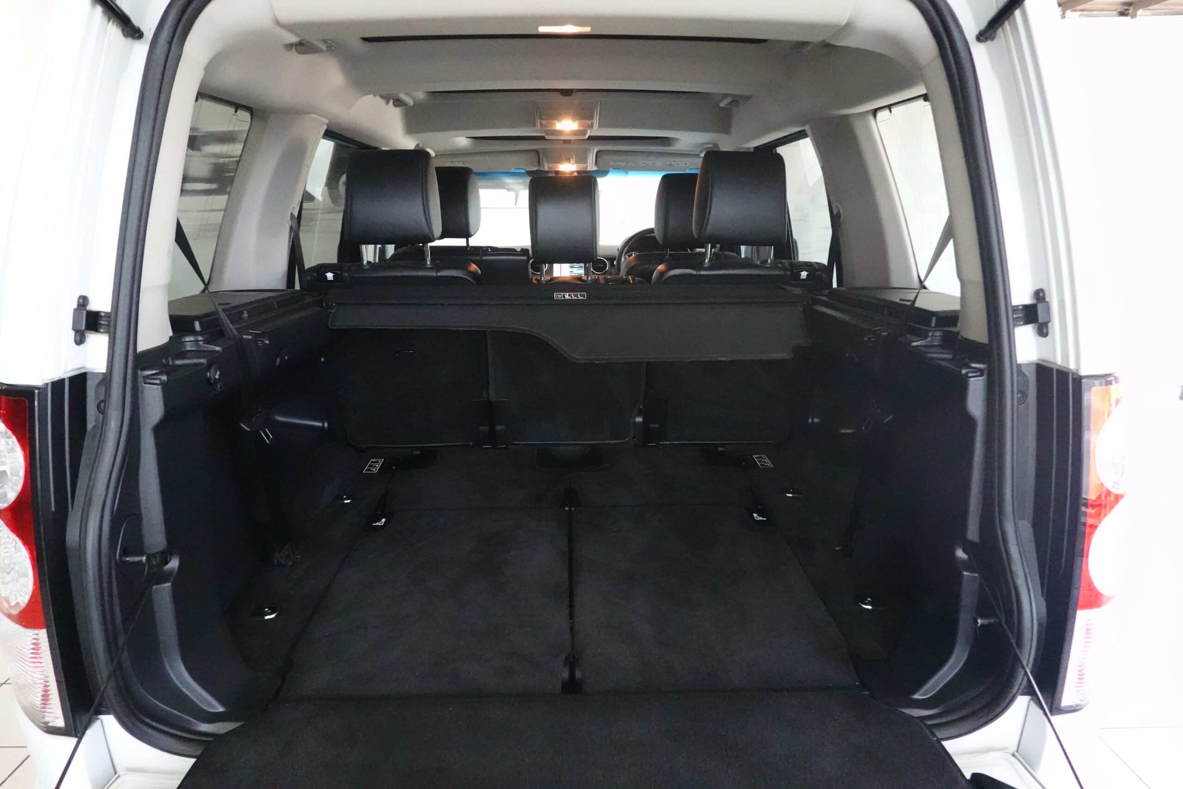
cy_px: 394
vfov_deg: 53.1
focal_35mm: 24
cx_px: 592
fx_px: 789
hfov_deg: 73.7
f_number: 2.8
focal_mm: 9
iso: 6400
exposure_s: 1/250
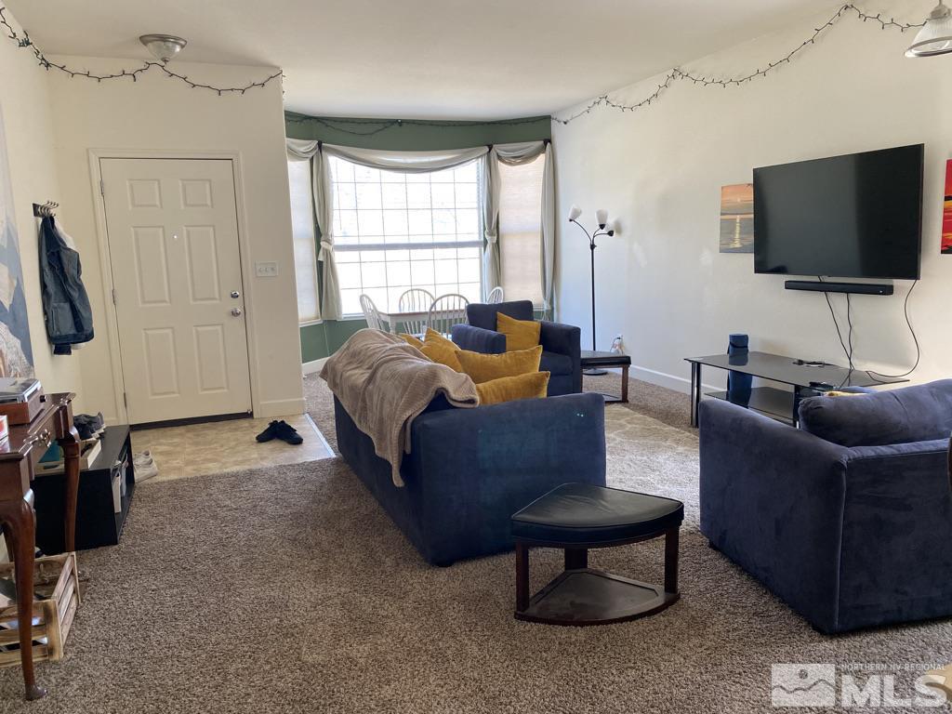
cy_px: 357
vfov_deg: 53.1
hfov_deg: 67.3
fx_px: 715
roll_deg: +1.6
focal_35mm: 26
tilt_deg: -8.8
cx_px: 476
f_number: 1.8
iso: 125
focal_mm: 4.25
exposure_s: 1/121
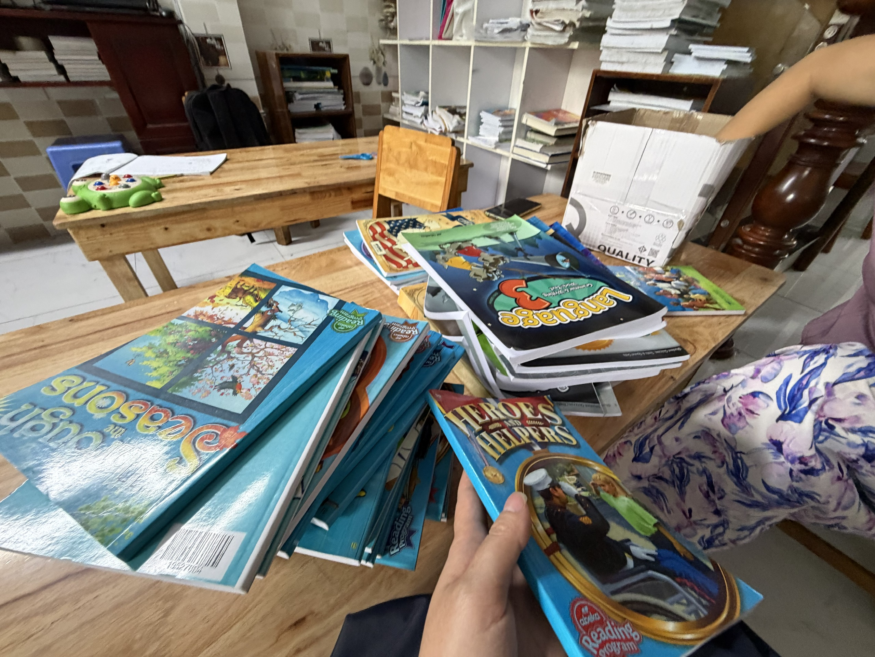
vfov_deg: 85.7
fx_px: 354
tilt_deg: -39.4
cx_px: 438
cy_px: 328
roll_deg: -2.4
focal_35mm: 14
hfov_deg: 102.1
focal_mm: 2.22
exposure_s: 1/50
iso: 320
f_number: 2.2
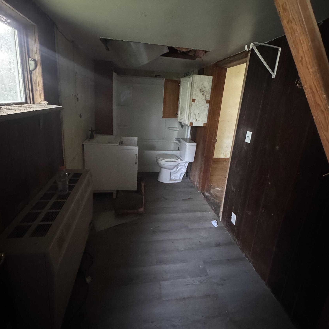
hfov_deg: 84.0
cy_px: 141
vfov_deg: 83.5
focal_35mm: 17
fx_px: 183
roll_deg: -3.6
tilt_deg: -13.1
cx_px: 162
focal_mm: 2.22
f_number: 2.2
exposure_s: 1/31
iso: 1600
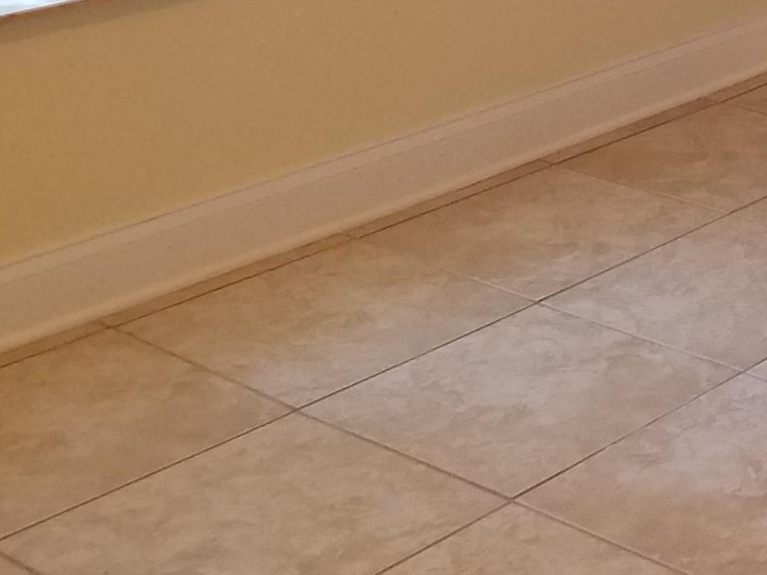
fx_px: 1905
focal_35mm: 86
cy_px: -286
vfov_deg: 15.8
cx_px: 1233
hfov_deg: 19.2
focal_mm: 4.2
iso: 200
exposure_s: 1/60
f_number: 1.7
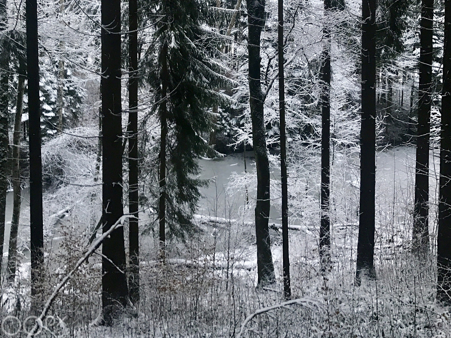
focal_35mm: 43
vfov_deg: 32.0
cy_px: 36
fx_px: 560
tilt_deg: -3.6
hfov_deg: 43.9
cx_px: 219
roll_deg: -0.8
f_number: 1.8
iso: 80
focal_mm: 3.99
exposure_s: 1/33
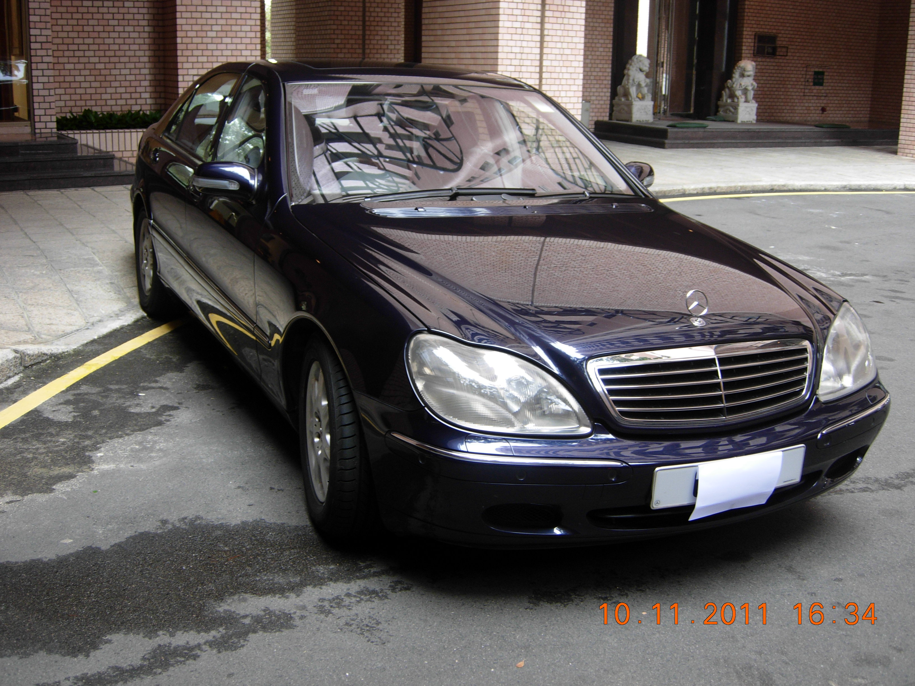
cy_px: 343
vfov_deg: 35.1
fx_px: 1084
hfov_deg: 45.8
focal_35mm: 41
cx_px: 458
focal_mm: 8.5
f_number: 2.9
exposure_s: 1/10
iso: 50
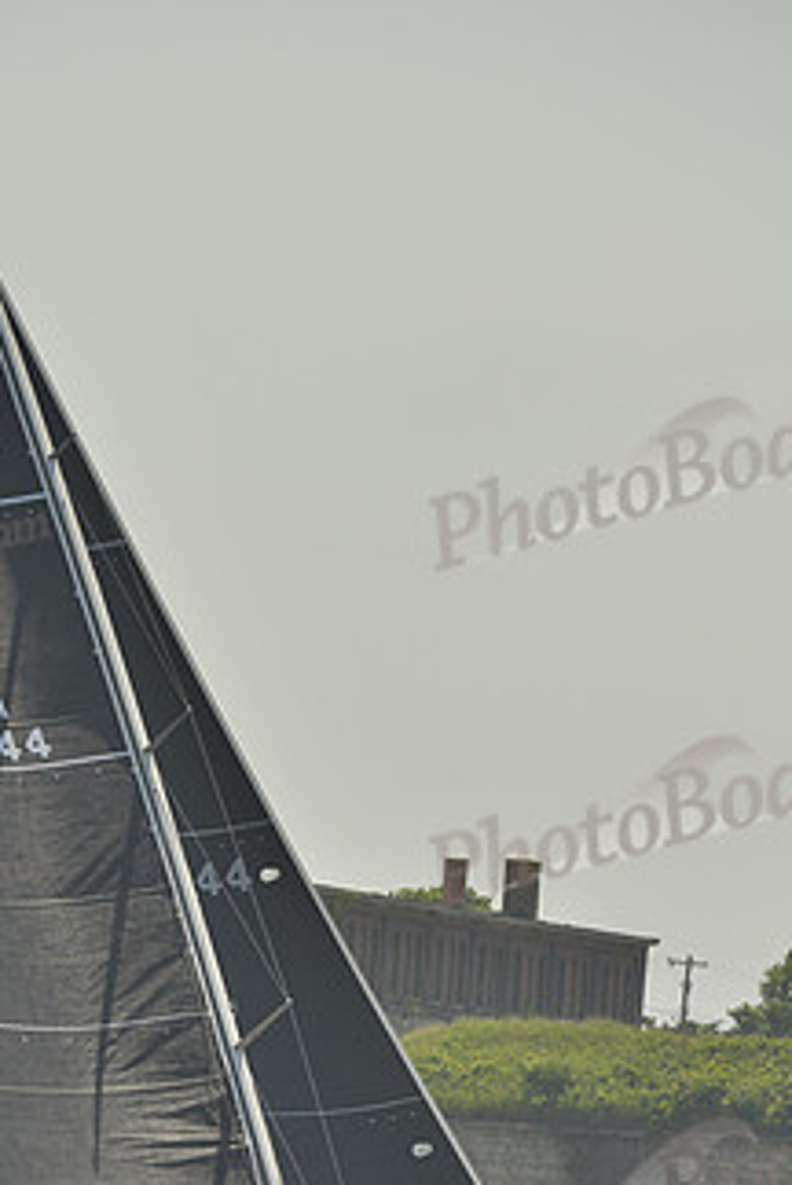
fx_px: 18307
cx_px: 240
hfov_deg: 2.5
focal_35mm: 556
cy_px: 1057
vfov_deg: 3.7
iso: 280
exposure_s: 1/1000
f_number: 8
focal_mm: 310
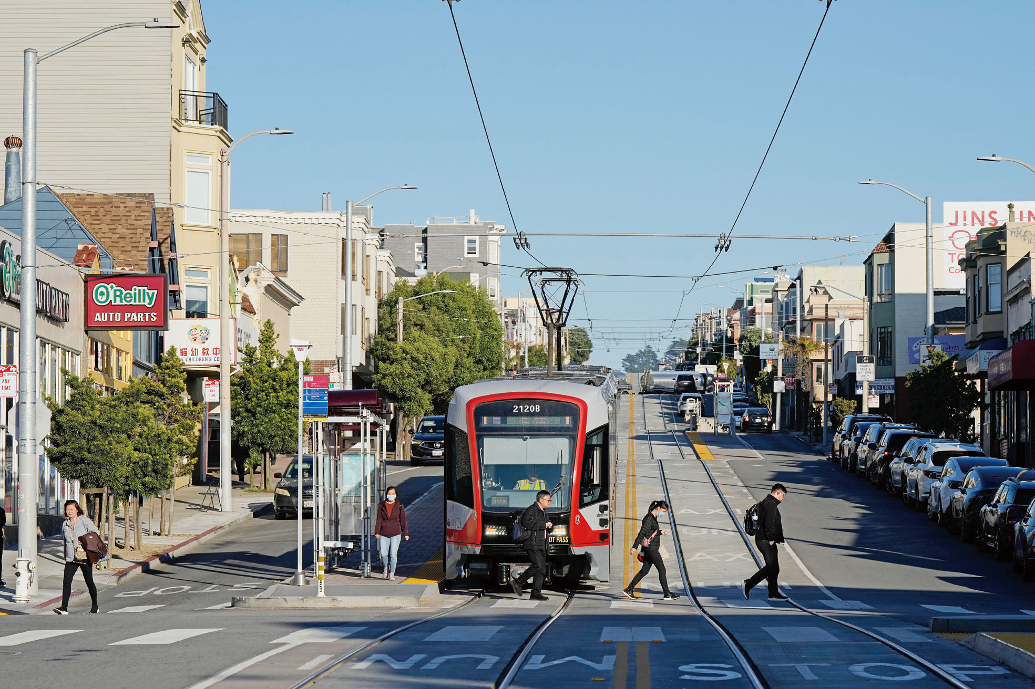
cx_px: 518
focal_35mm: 120
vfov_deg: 11.4
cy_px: 344
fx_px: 3449
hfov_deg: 17.1
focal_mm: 120
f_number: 8
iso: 400
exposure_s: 1/1600
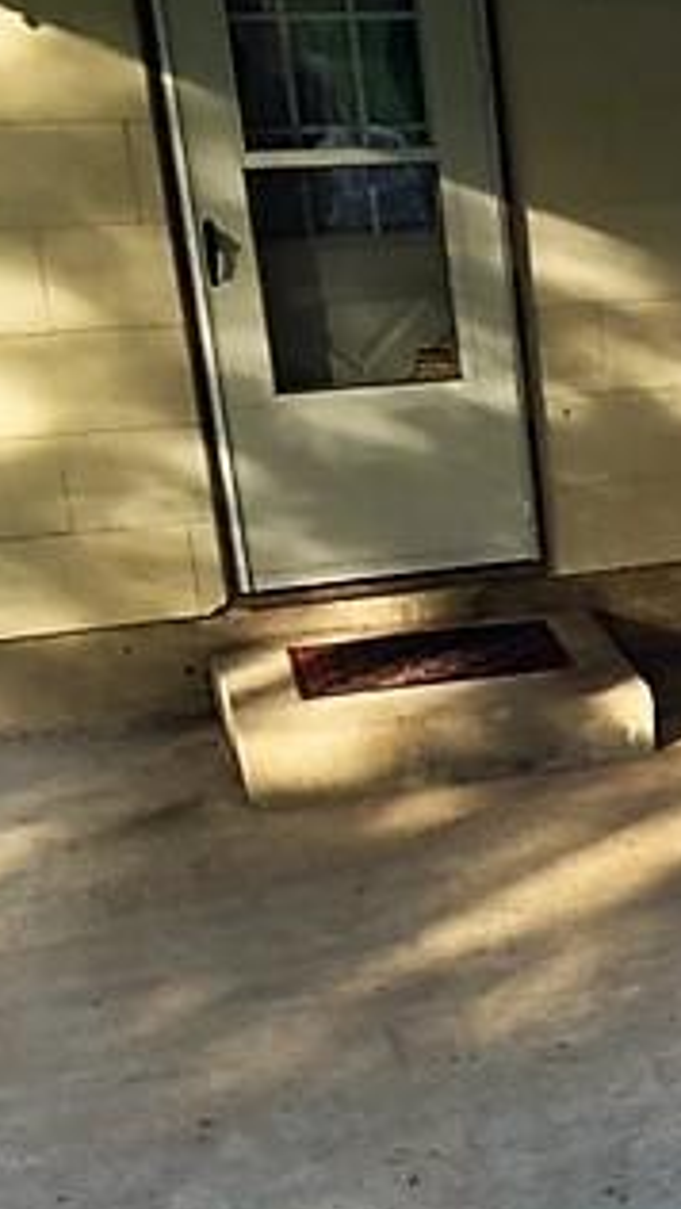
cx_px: 1190
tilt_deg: -23.3
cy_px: 807
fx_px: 2052
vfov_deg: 32.5
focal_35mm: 64
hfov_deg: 16.2
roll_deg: -3.0
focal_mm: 4.15
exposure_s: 1/60
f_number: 2.2
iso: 32
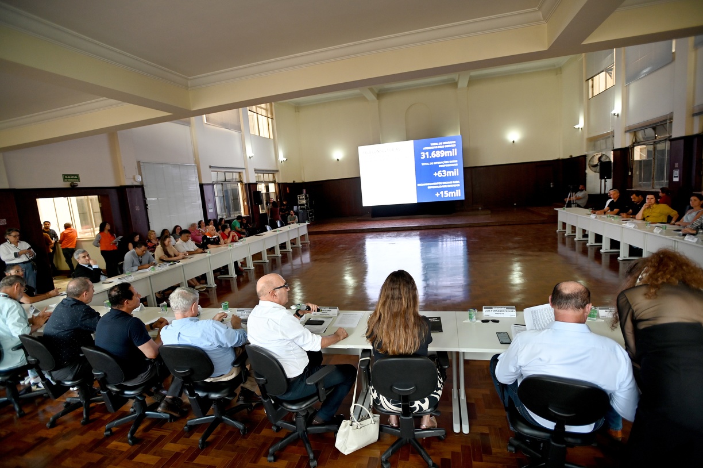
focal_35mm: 17
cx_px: 352
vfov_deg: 70.3
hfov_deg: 93.3
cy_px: 234
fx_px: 332
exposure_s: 1/400
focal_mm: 17
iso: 1250
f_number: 3.2
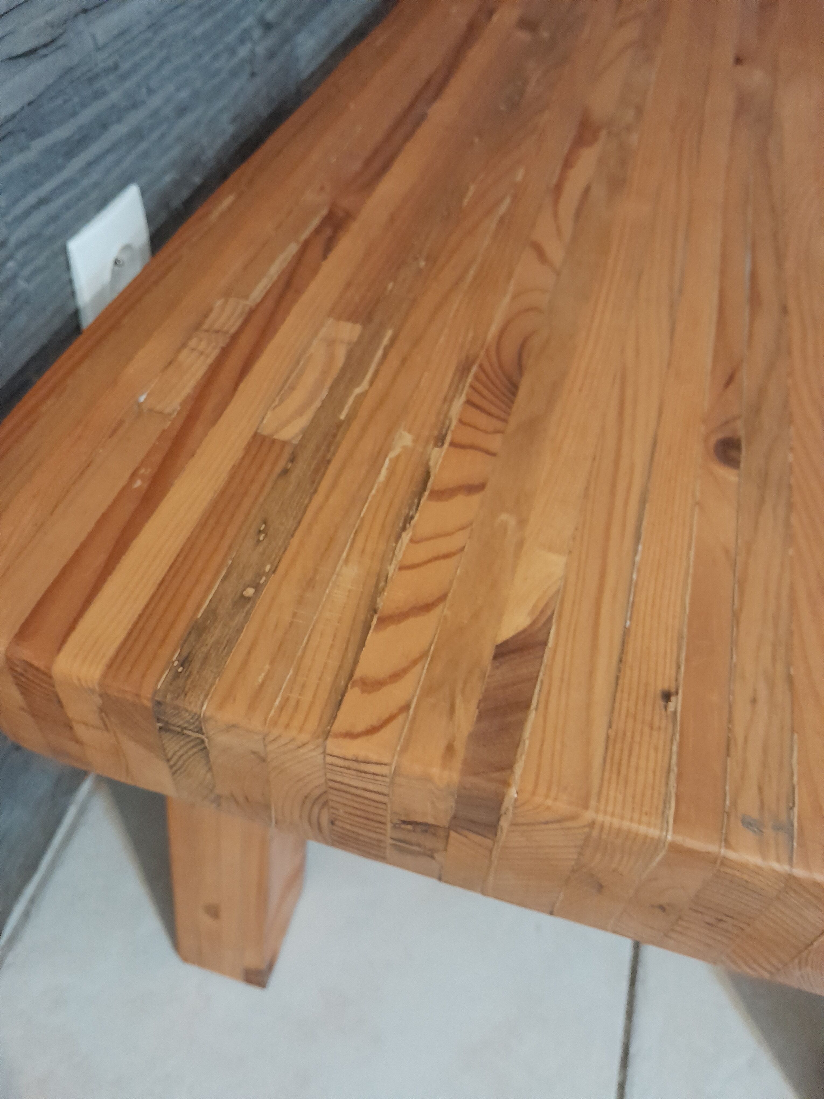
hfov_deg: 53.1
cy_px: 550
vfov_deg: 67.3
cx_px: 412
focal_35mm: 26
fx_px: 825
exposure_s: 1/25
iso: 1000
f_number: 1.8
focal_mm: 3.98
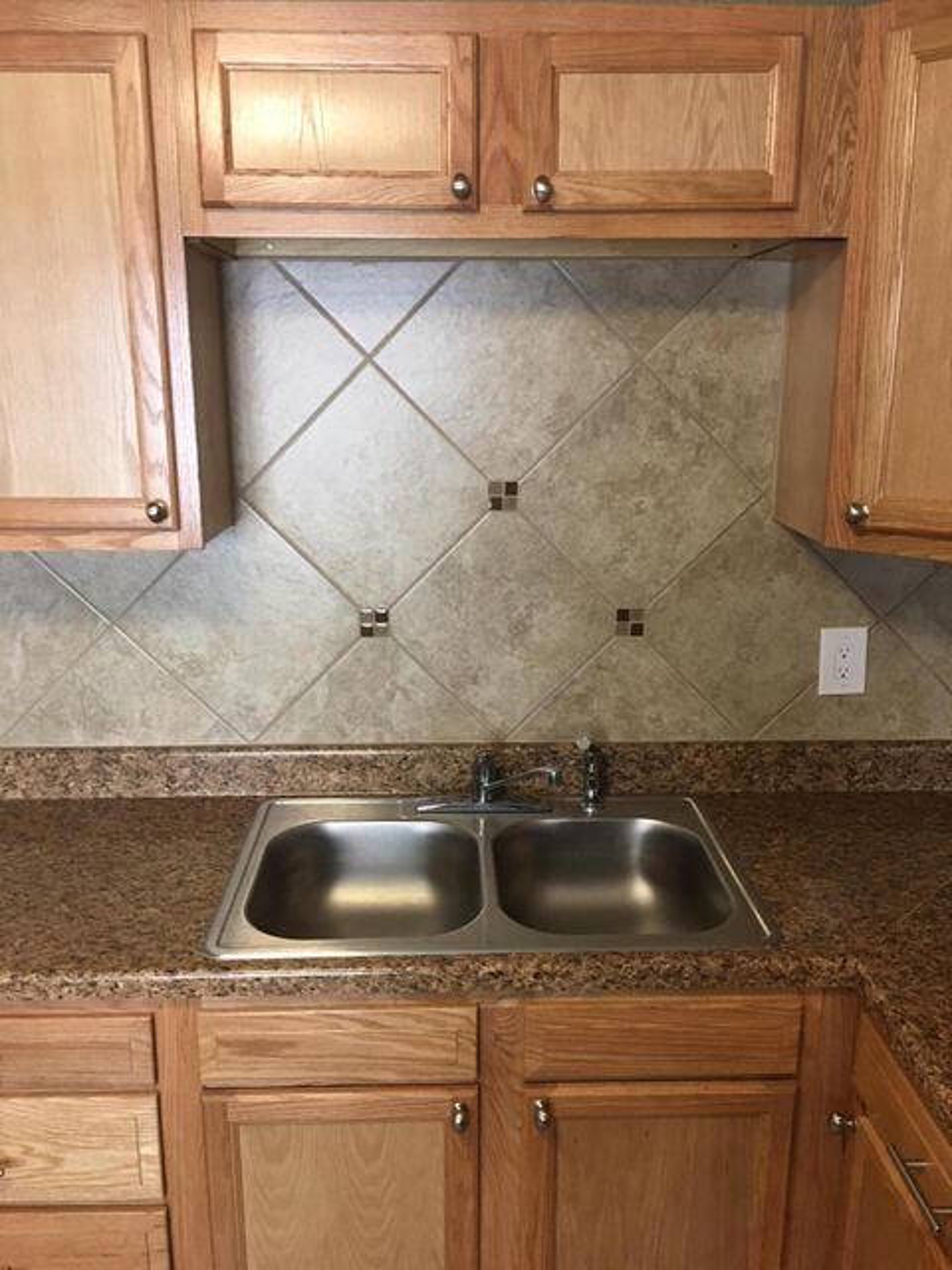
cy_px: 635
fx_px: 1063
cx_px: 476
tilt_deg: -14.5
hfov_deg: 48.2
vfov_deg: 61.7
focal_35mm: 29
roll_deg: -0.5
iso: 50
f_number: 2.2
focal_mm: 4.15
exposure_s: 1/15
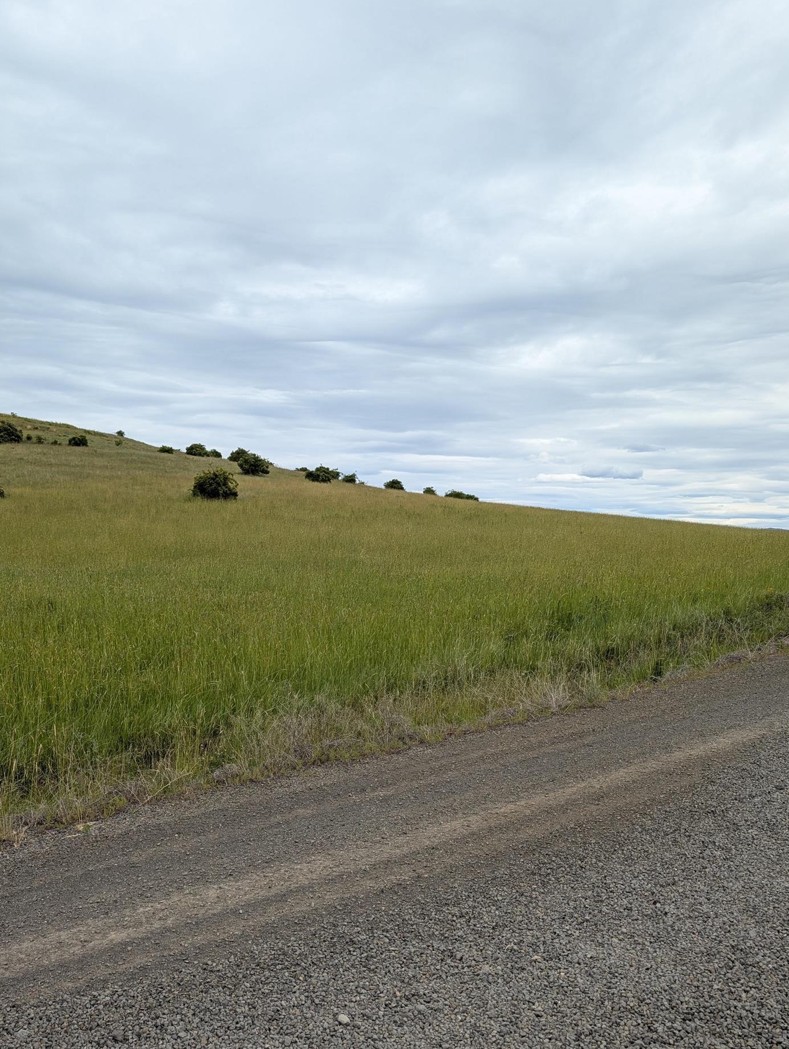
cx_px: 312
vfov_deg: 59.3
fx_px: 910
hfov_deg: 46.6
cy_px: 640
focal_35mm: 30
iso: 24
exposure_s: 1/1025
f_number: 1.68
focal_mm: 6.9
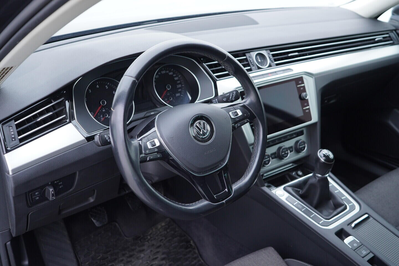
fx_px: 399
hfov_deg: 53.1
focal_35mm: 36
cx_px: 200
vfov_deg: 36.9
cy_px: 133
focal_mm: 24
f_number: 2.8
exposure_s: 1/40
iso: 200
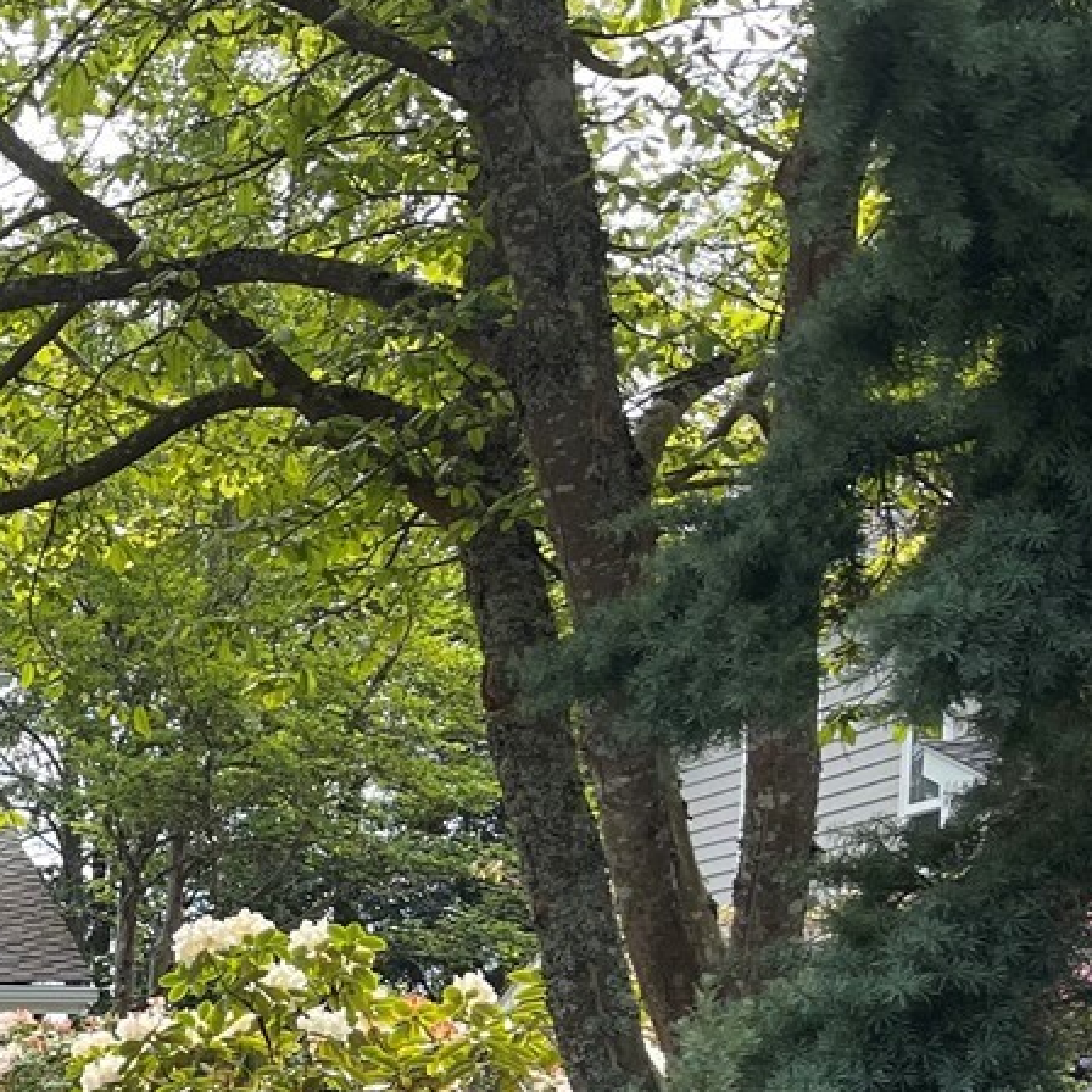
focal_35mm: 79
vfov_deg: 20.3
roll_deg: -0.8
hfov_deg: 18.1
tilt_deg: -5.5
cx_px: -792
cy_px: 1375
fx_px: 2820
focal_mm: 5.1
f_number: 1.6
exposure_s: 1/1266
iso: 32
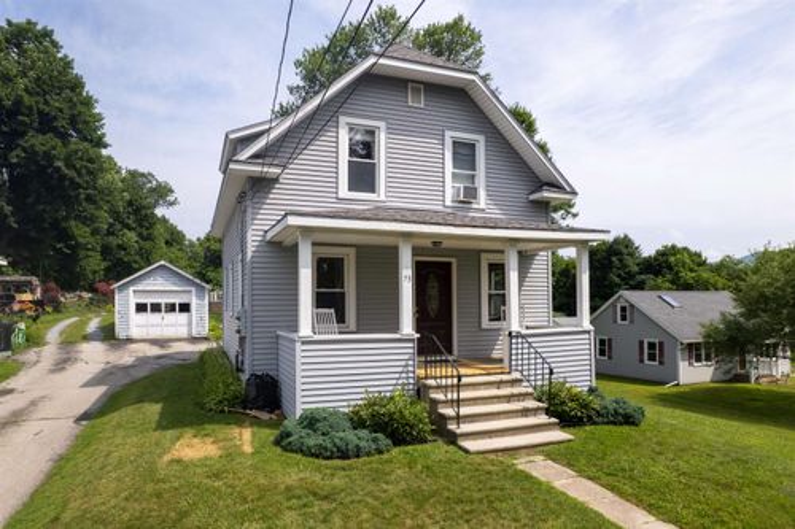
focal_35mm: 22
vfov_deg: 57.2
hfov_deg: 78.6
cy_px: 264
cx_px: 398
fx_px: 486
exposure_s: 1/320
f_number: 2.8
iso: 110
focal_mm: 8.38
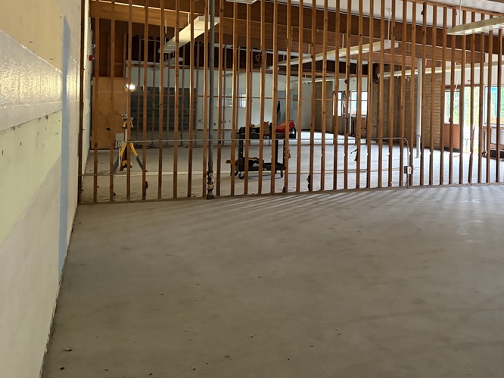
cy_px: 102
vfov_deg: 35.3
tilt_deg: +0.3
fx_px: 582
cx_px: 384
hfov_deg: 45.1
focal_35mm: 40
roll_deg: -2.2
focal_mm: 5.96
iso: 320
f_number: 1.6
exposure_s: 1/40
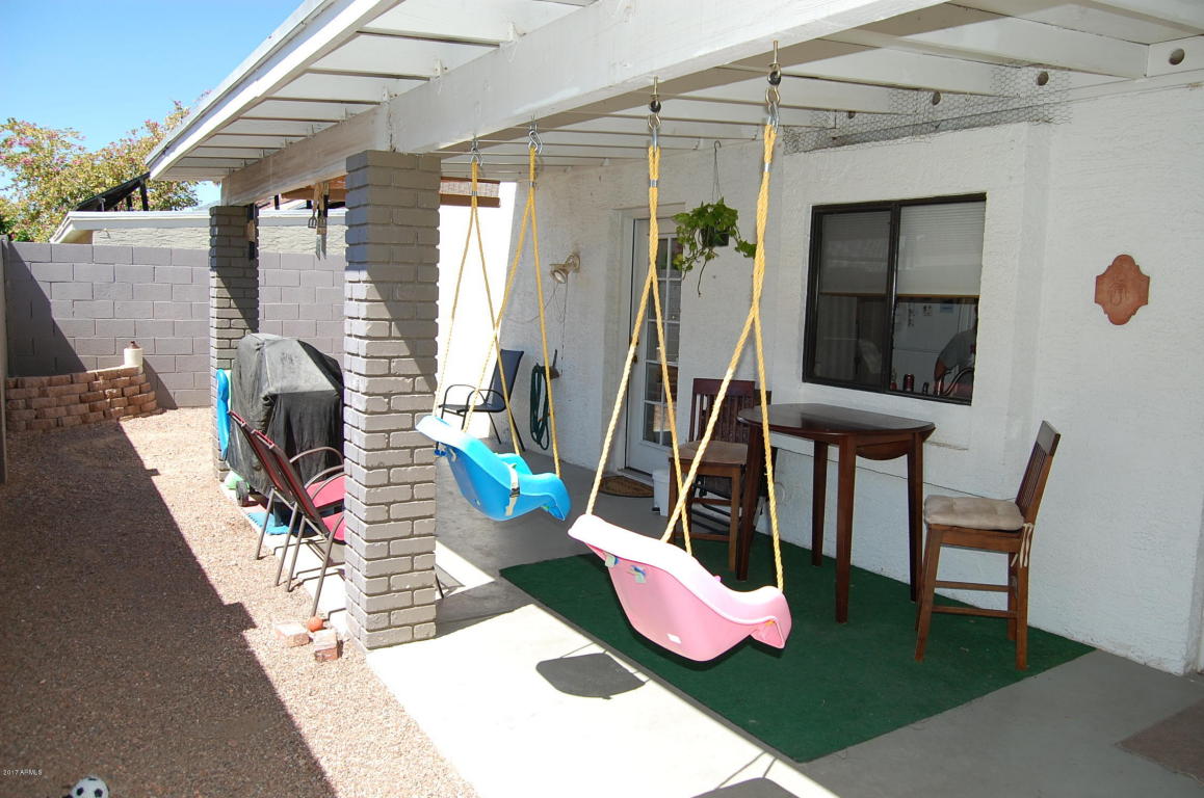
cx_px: 602
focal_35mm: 27
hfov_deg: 67.5
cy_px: 399
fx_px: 901
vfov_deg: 47.8
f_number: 5.6
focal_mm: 18
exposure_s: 1/500
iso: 200
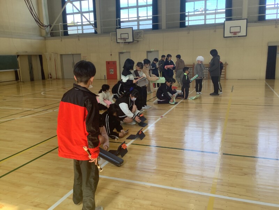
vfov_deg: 45.4
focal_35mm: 31
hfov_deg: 58.4
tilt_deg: -12.5
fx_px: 250
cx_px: 140
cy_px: 105
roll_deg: +1.9
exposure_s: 1/100
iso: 32
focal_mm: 3.3
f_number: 2.4
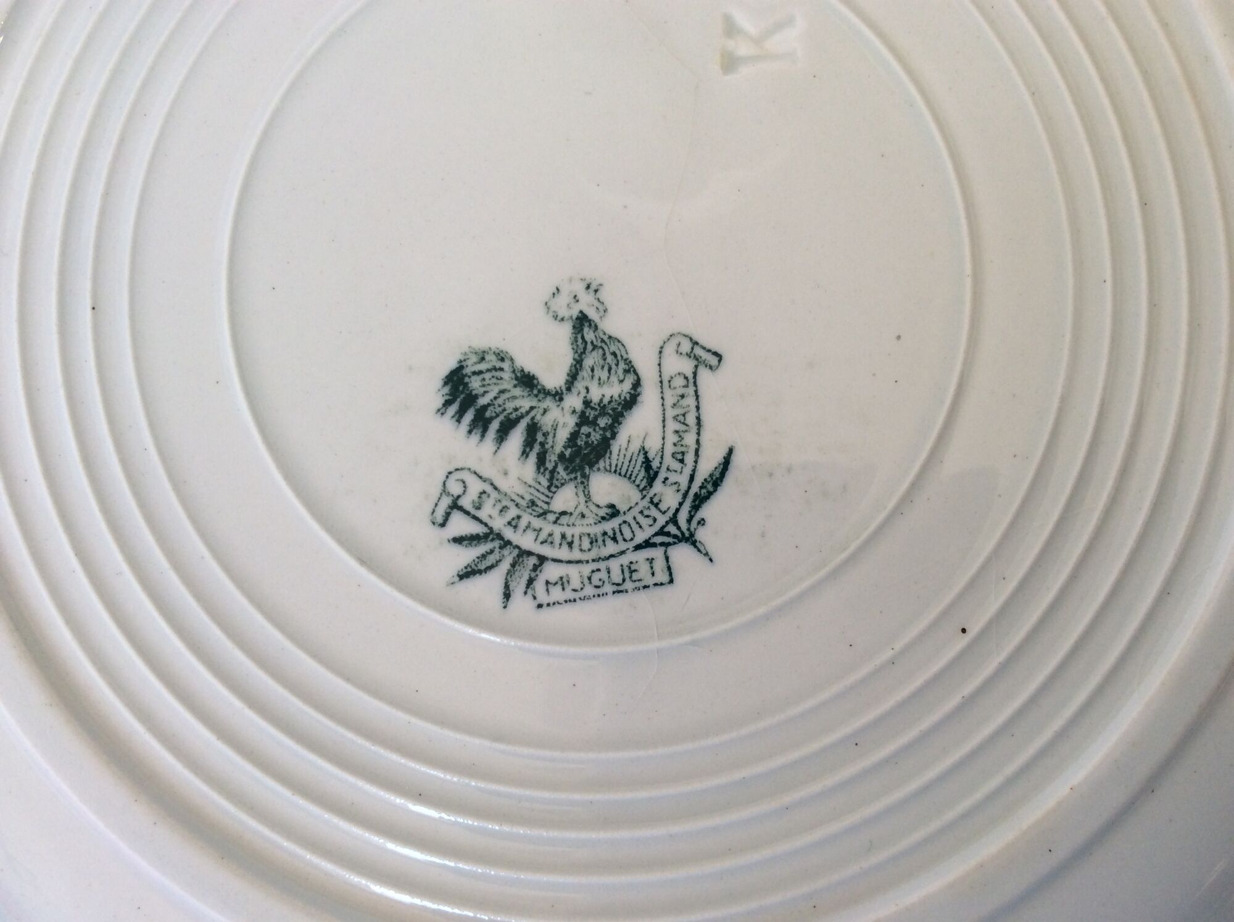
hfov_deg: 56.9
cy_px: 461
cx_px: 617
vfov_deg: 44.1
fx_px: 1139
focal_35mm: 32
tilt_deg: -84.8
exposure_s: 1/50
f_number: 2.4
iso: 32
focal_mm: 3.3
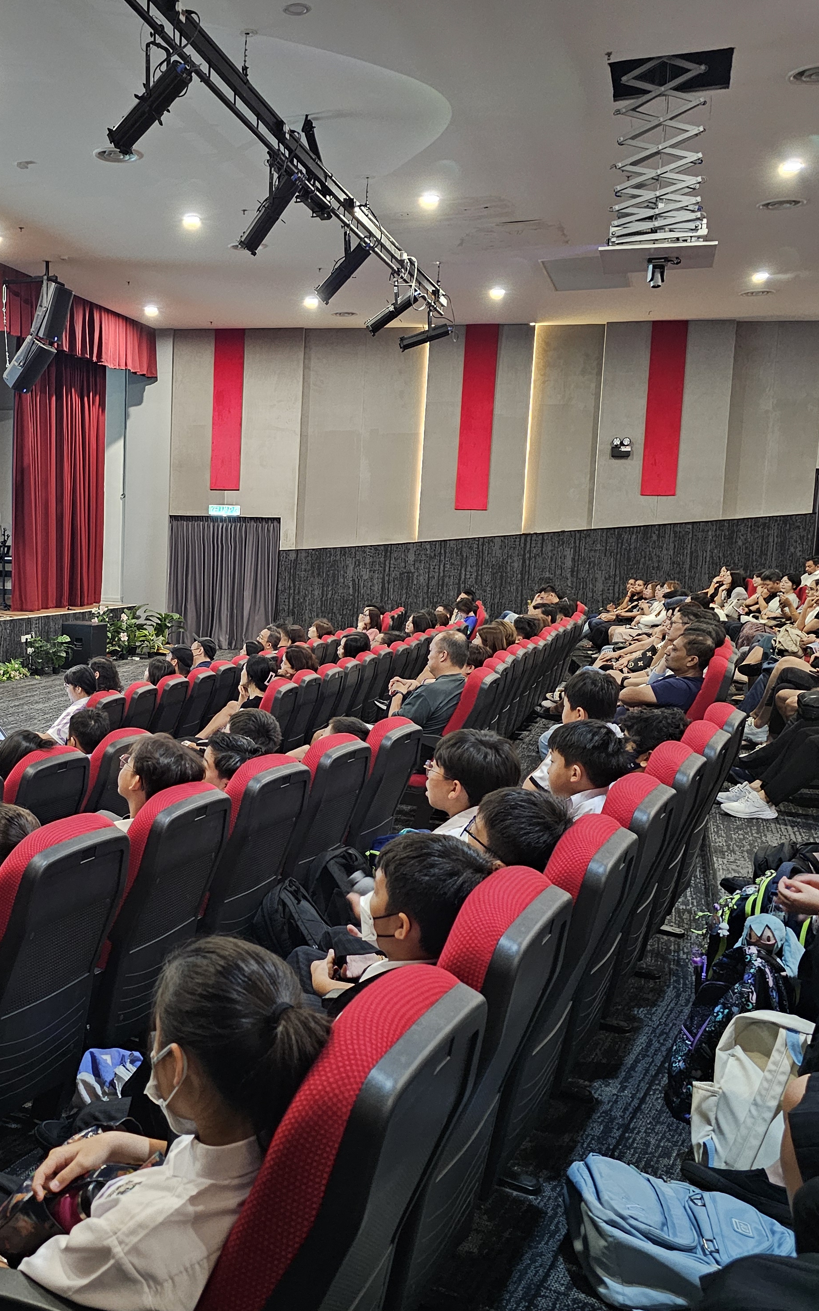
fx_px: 1178
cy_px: 656
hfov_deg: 37.0
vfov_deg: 58.1
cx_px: 167
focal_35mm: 33
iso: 1000
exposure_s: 1/25
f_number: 1.7
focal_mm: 6.3
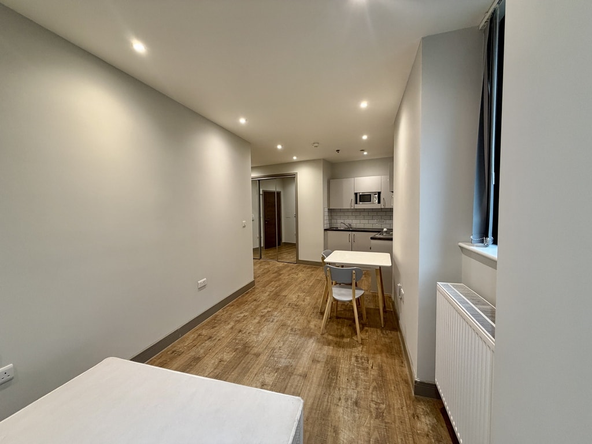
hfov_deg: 102.1
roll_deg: +1.1
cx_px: 296
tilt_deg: -3.5
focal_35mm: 14
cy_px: 222
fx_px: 239
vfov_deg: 85.7
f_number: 2.2
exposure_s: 1/50
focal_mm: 2.22
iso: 200
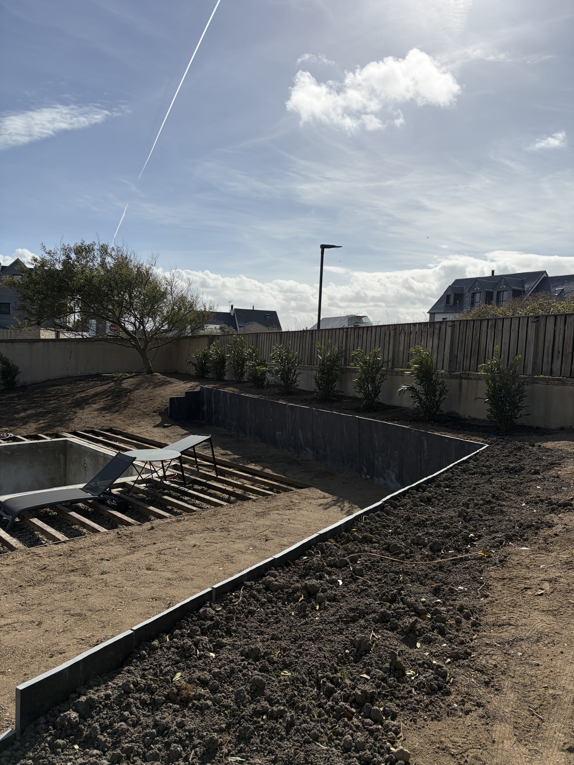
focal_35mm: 26
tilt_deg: -3.8
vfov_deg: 67.3
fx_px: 575
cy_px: 382
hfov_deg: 53.1
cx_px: 287
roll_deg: -2.8
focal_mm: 5.96
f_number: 1.6
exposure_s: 1/10101
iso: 50
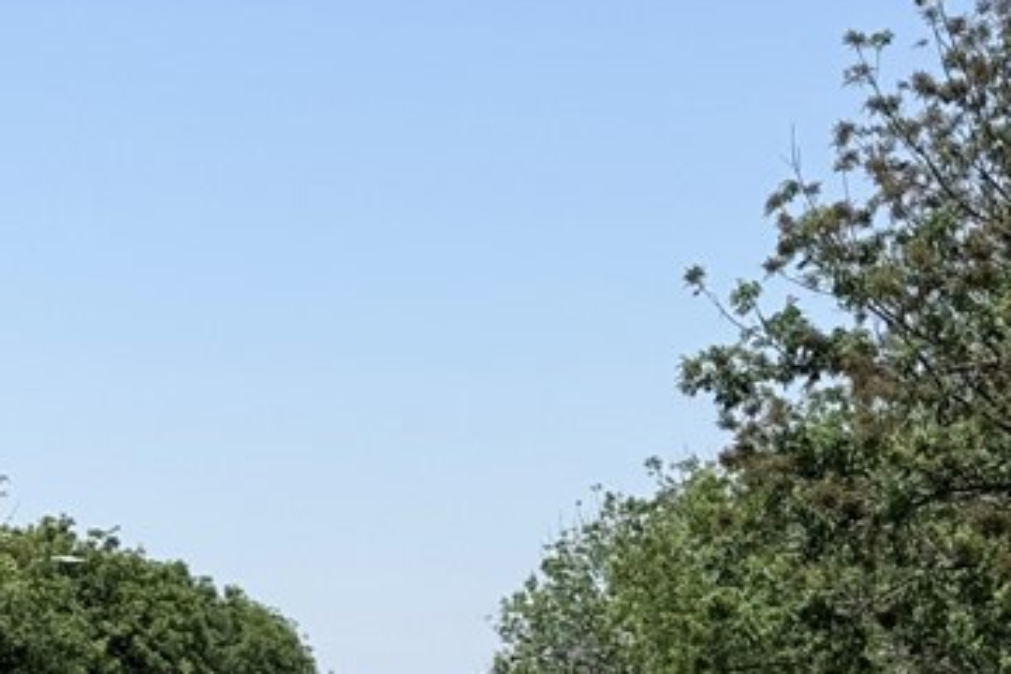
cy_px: 432
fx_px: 3988
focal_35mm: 142
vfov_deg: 9.7
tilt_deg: +6.1
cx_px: 447
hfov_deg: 14.4
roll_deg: +0.6
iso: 64
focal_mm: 6.76
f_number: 1.78
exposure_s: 1/6536
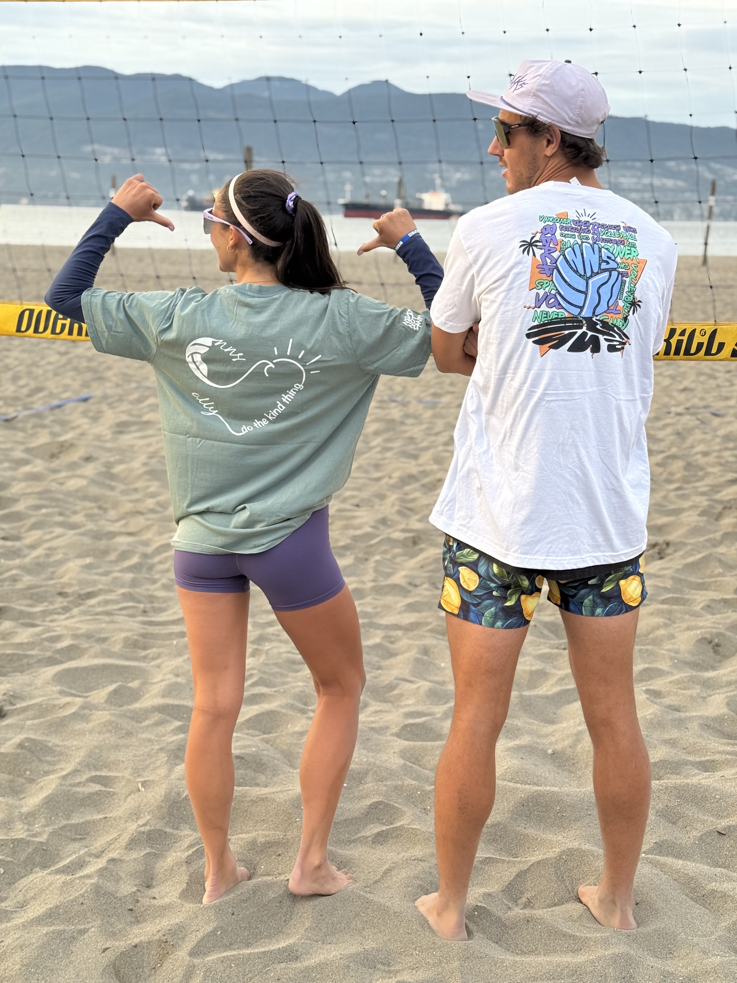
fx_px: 1363
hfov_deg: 30.3
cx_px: 368
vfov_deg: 39.7
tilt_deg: -10.2
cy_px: 492
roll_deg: -1.4
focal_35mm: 48
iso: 80
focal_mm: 6.76
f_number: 1.78
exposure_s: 1/168
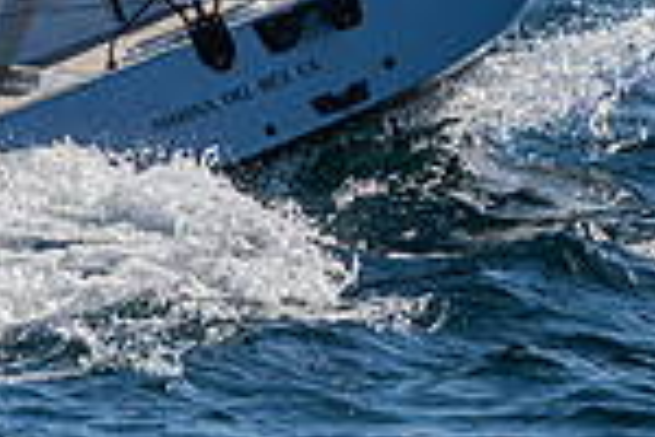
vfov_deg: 0.8
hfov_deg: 1.2
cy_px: -233
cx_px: -402
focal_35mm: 1768
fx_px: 32165
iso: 400
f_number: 5.6
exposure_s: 1/4000
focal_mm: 380
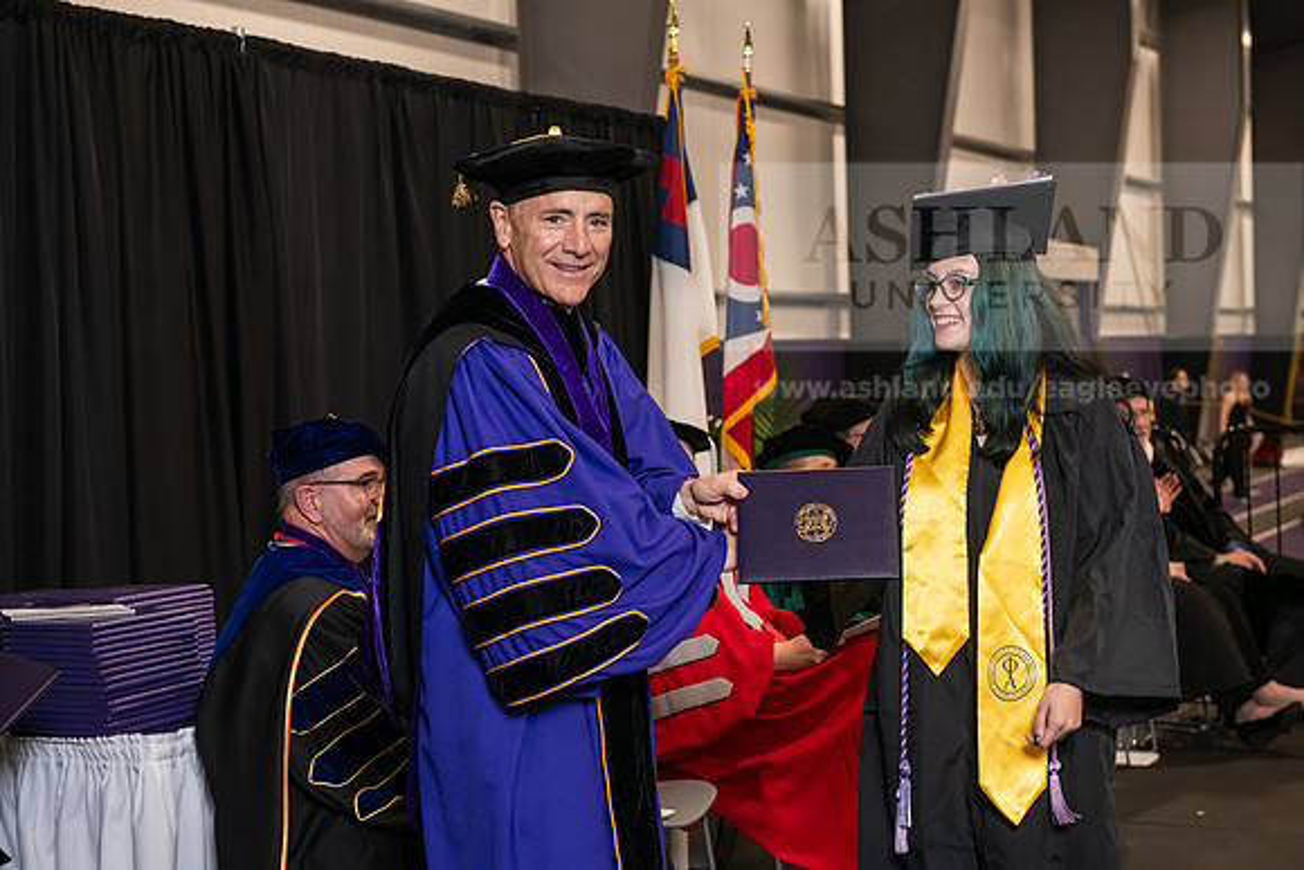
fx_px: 2246
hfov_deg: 32.4
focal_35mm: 62
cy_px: 435
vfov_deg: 21.9
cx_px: 652
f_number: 5
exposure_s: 1/125
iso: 1600
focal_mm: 62
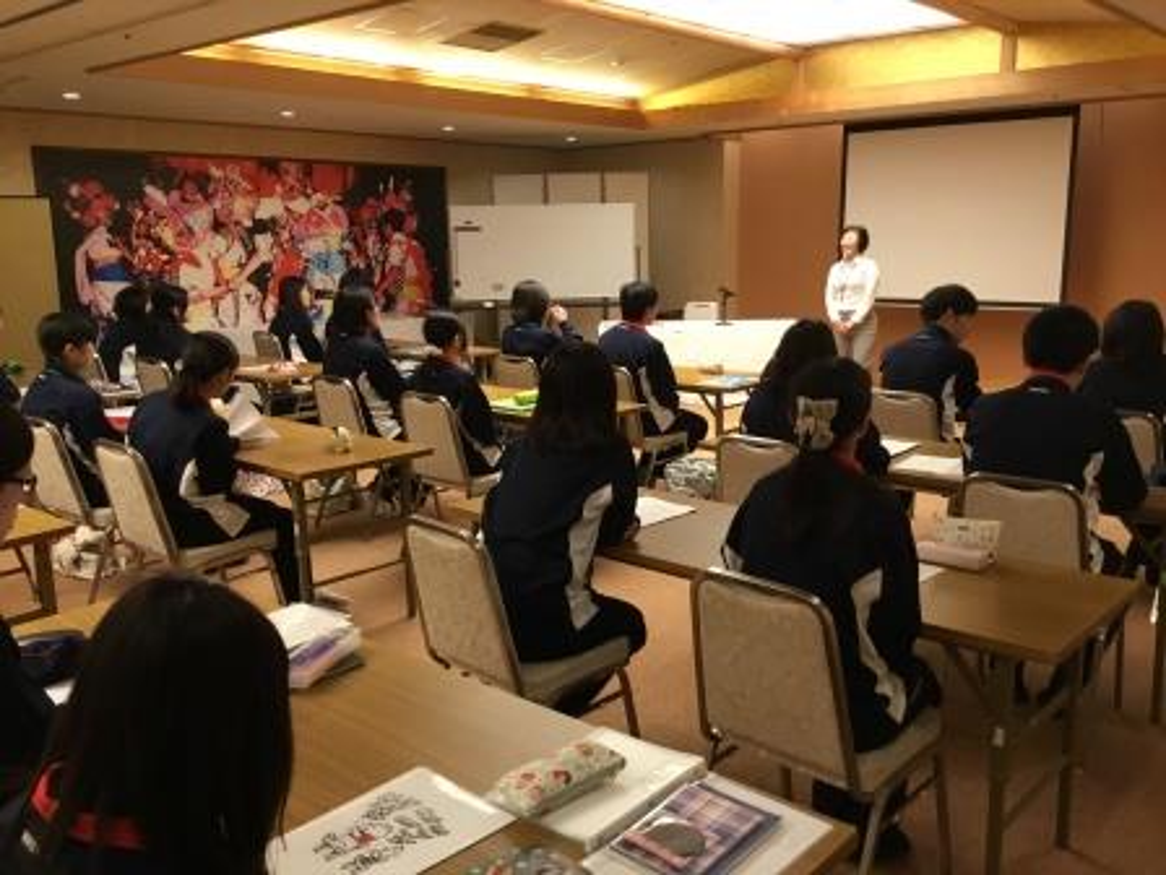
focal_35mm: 31
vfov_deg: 45.4
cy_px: 438
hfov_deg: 58.4
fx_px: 1044
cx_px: 583
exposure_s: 1/30
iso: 125
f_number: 2.4
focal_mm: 3.3
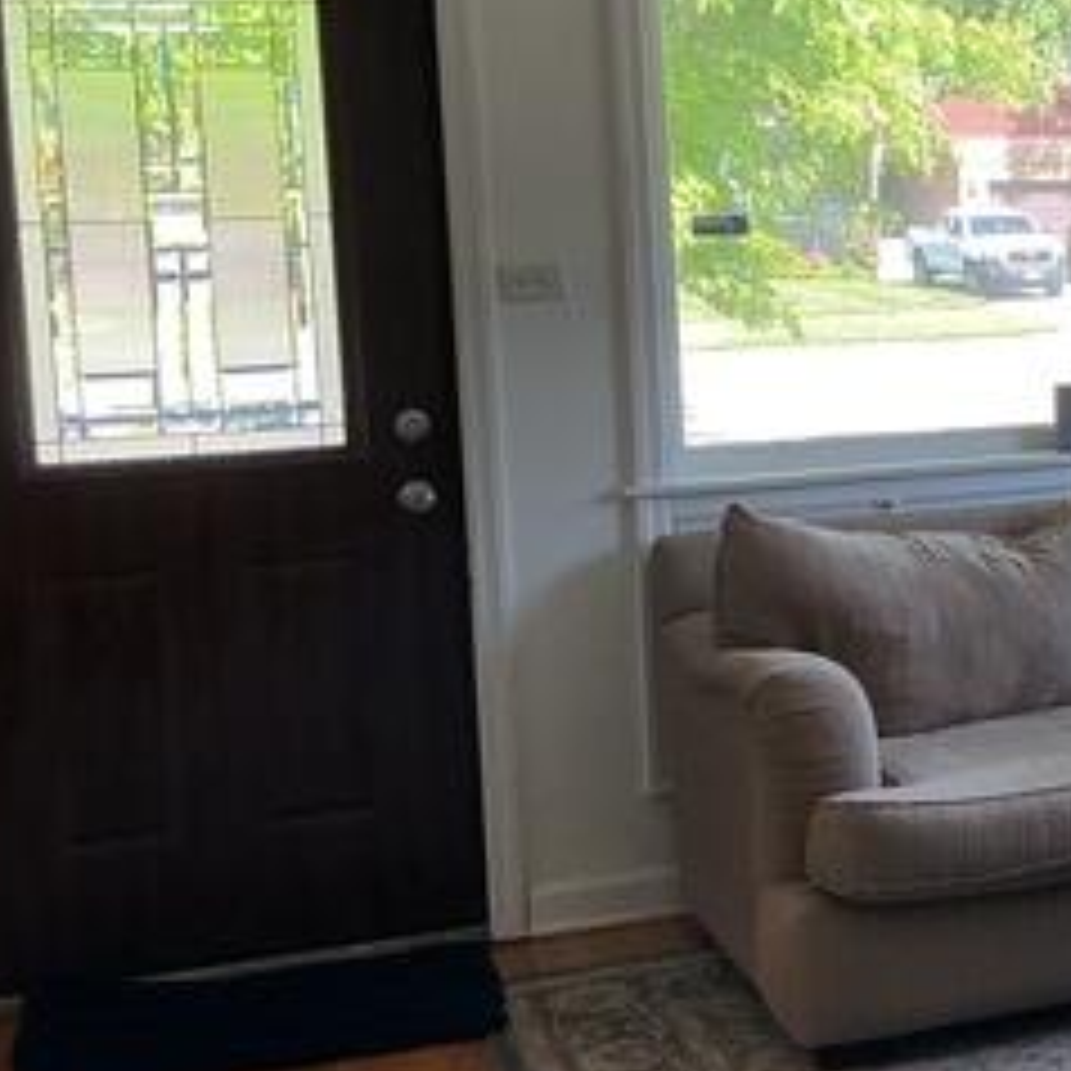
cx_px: 1382
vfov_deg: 25.0
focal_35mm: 69
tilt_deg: -6.9
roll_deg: +0.8
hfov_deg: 22.4
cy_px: 464
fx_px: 2415
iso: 32
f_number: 1.8
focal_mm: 3
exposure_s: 1/120
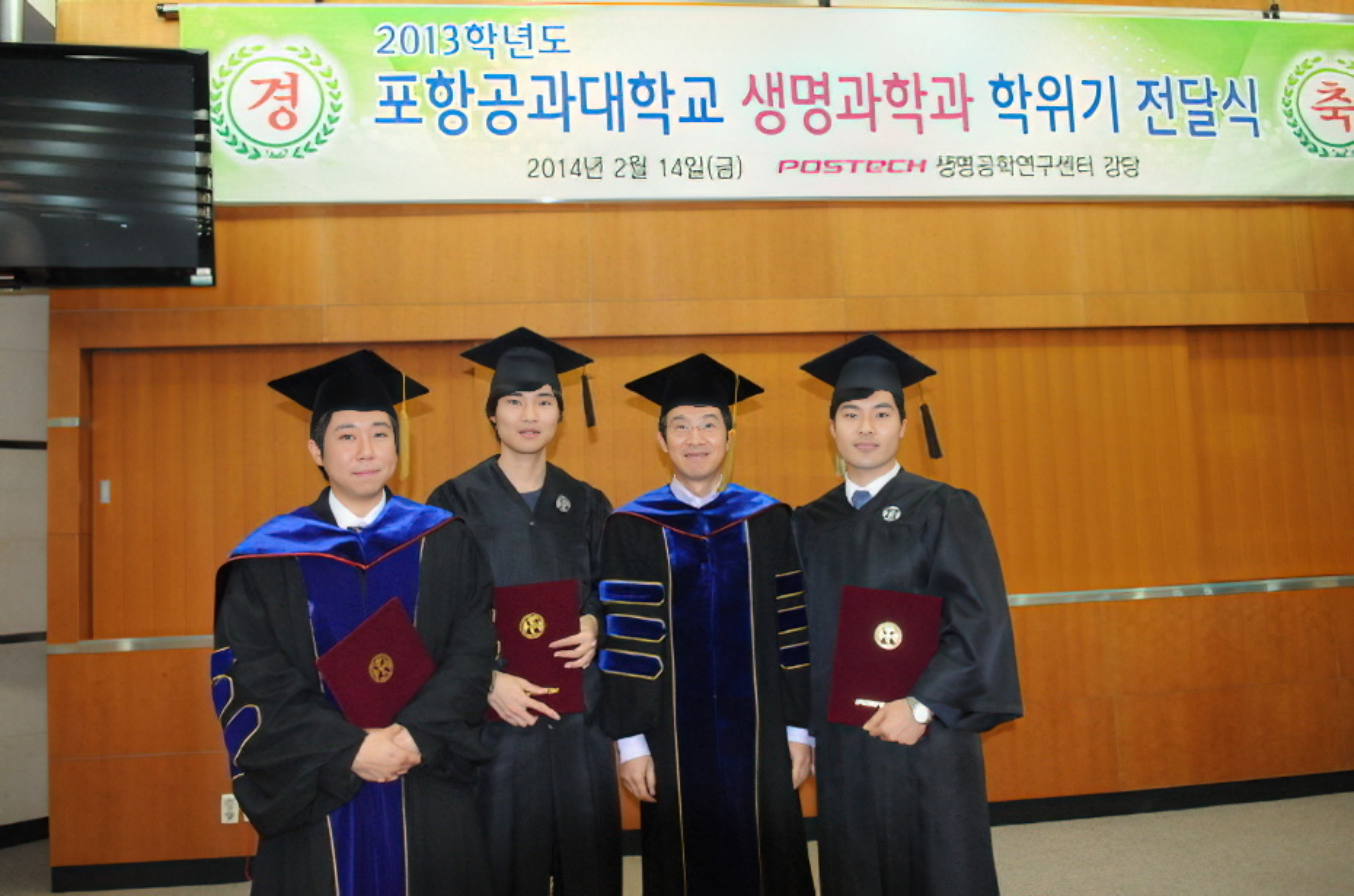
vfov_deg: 47.7
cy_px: 448
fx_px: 1013
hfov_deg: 67.5
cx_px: 677
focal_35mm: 27
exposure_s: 1/60
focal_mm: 18
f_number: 3.5
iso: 2000
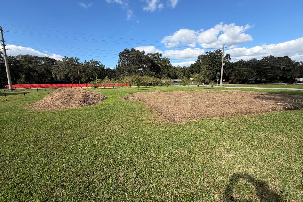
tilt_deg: -8.3
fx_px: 126
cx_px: 150
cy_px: 101
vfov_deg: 77.3
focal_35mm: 15
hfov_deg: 100.4
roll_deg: +1.2
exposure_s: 1/770
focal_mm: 2.22
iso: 32
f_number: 2.2
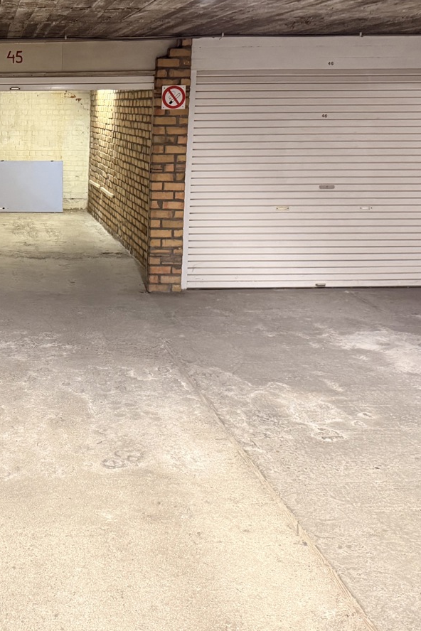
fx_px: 789
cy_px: 217
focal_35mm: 45
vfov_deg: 43.1
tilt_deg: -8.6
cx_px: -20
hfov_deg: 27.7
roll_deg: -0.6
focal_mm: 6.76
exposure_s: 1/50
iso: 640
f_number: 1.78
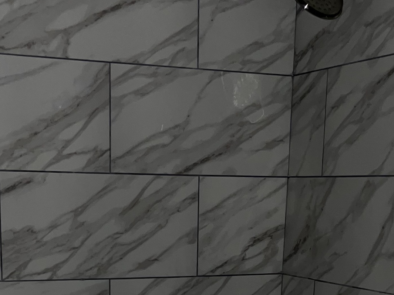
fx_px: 854
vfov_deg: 18.5
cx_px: 194
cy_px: 362
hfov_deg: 26.0
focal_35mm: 75
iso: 64
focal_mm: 5.1
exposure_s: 1/4
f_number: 1.6
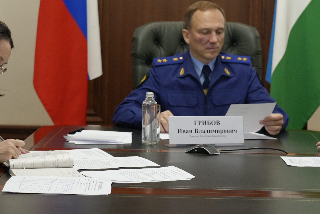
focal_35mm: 109
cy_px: 33
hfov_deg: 18.7
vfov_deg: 12.5
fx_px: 969
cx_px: 191
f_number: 4
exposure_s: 1/160
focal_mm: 53
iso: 3200
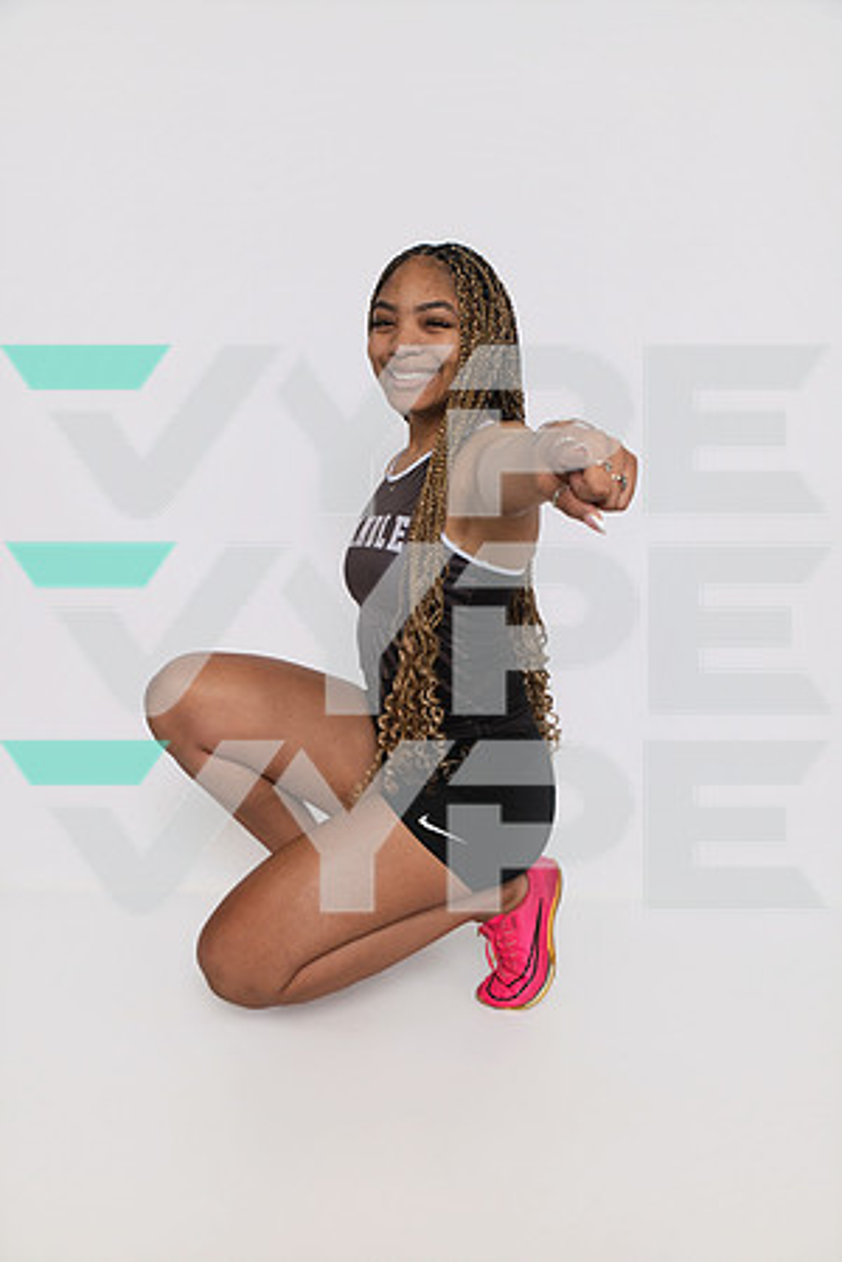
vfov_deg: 53.1
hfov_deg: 36.9
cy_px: 631
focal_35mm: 36
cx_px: 421
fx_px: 1263
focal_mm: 36
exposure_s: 1/320
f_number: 8
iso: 640
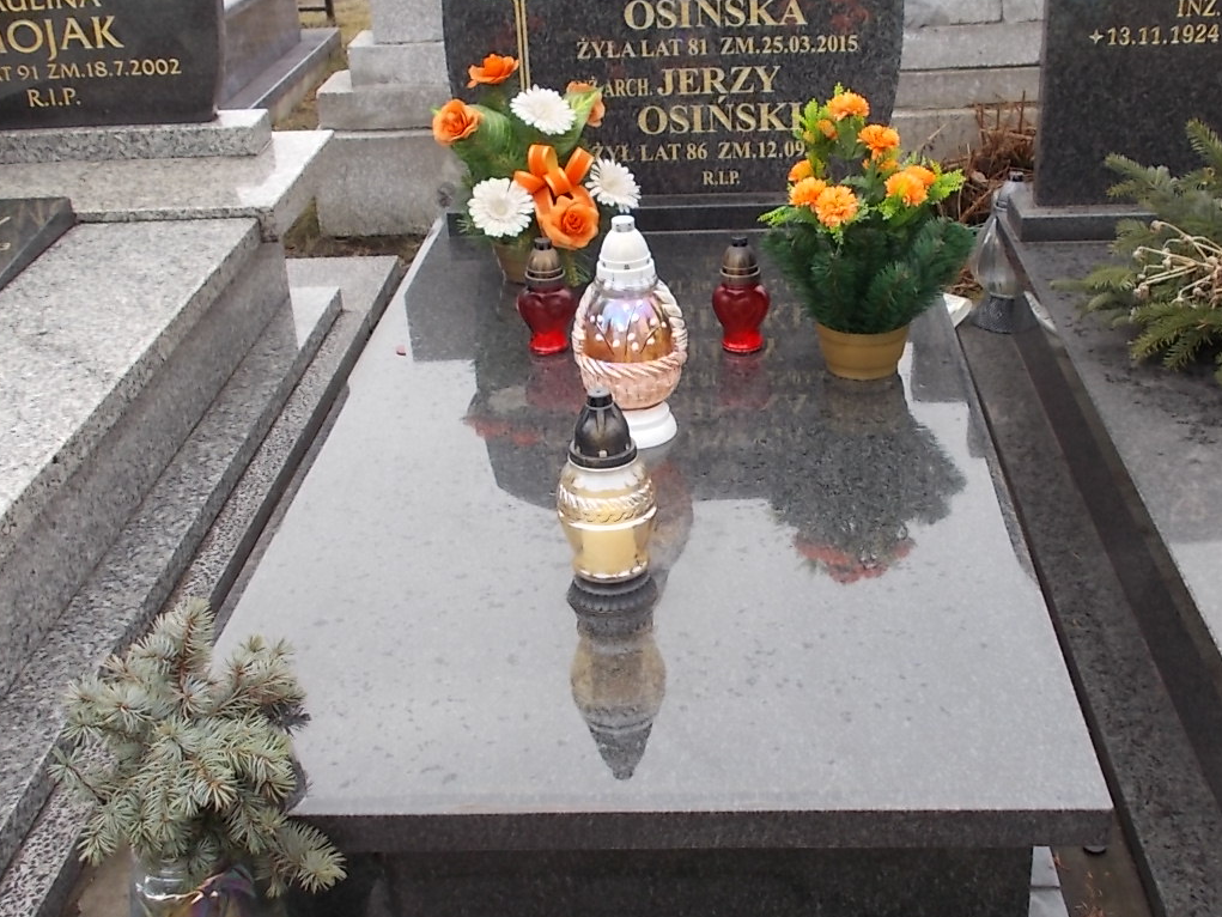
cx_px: 691
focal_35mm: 47
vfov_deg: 30.9
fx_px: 1659
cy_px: 418
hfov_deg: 40.4
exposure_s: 1/250
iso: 80
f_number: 3.4
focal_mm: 5.3
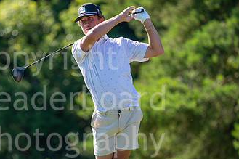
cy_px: 105
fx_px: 3510
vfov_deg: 2.6
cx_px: 73
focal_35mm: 529
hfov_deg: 3.9
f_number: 4.5
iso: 250
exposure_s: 1/1000
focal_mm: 300
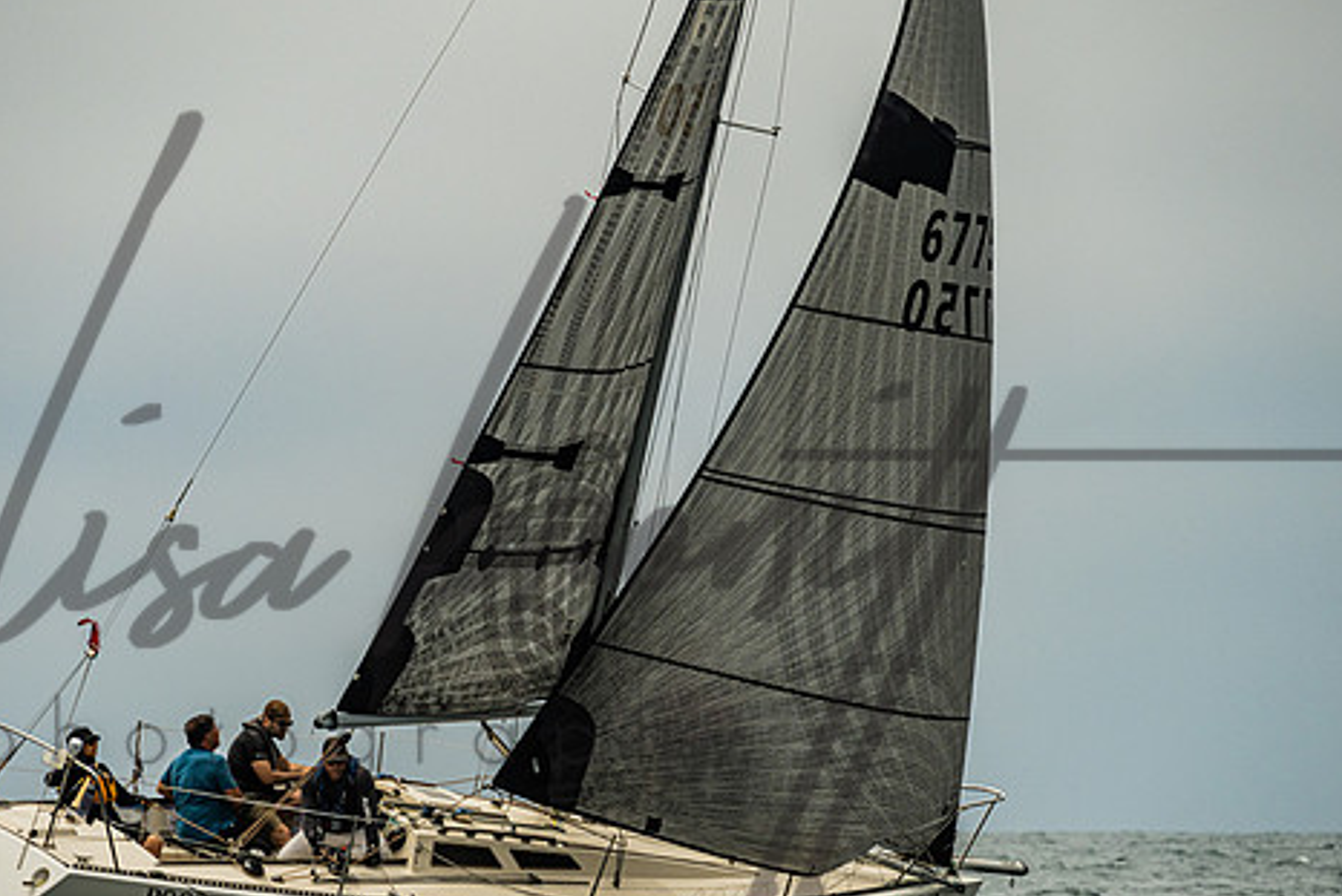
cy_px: 592
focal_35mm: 260
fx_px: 9695
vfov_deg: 5.3
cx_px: 601
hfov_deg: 7.9
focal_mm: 180
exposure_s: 1/2500
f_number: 6.3
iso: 400
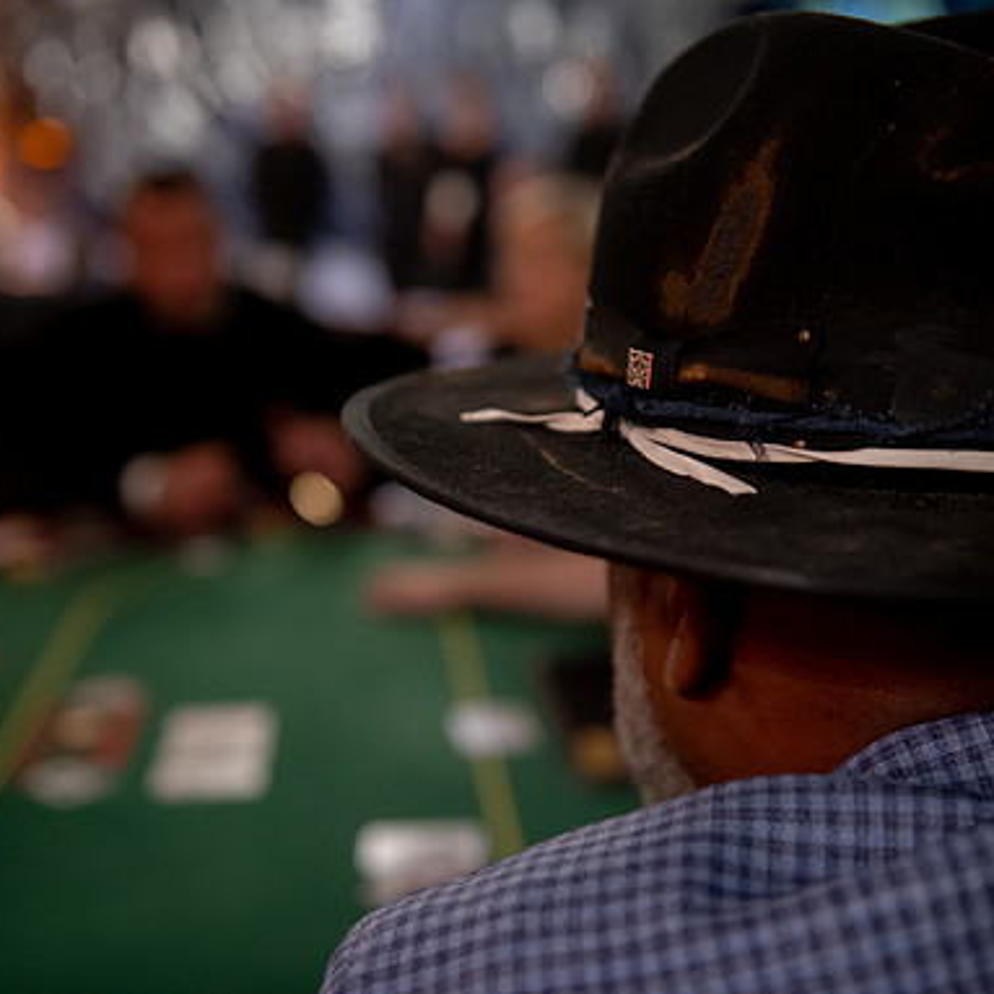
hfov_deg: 31.6
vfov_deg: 31.6
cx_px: 506
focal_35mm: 54
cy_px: 496
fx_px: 1754
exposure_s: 1/100
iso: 3200
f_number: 2.8
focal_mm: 42
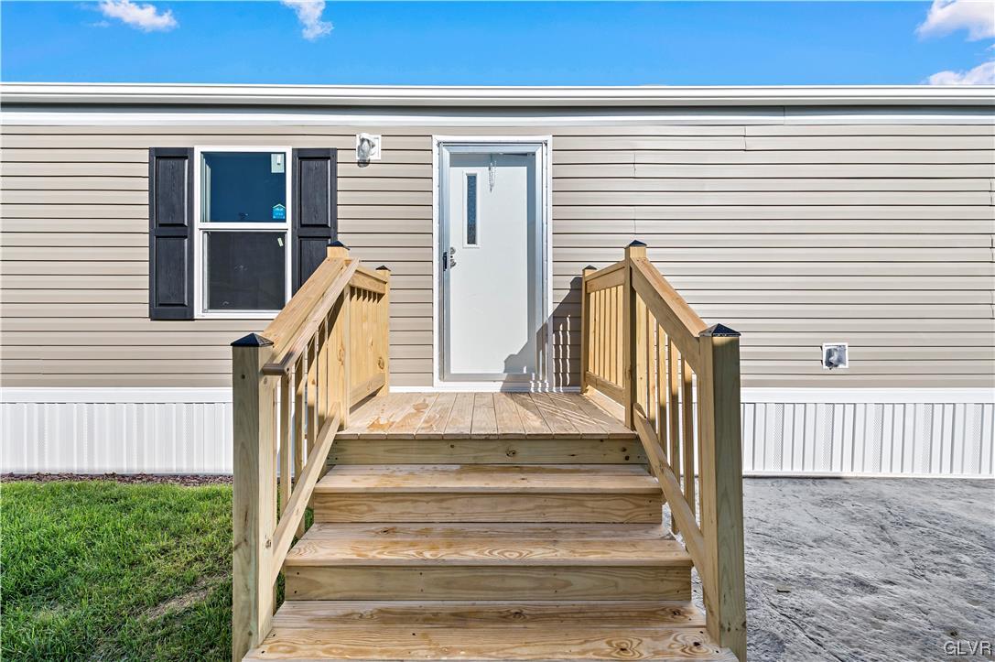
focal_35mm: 14
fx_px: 387
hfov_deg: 104.3
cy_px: 331
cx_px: 498
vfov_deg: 81.1
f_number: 9
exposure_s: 1/400
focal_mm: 14
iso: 320
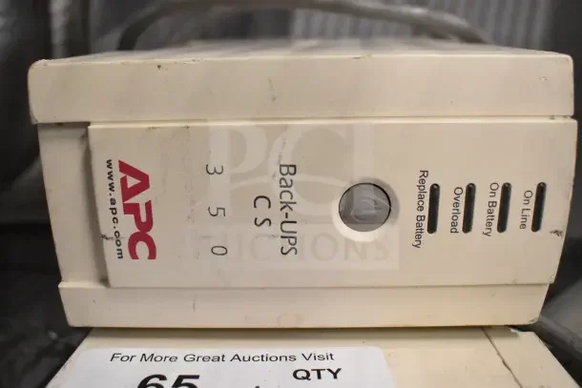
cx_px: 291
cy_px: 194
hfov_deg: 57.2
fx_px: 534
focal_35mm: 33
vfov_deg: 40.0
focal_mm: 22
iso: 6400
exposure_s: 1/100
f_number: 5
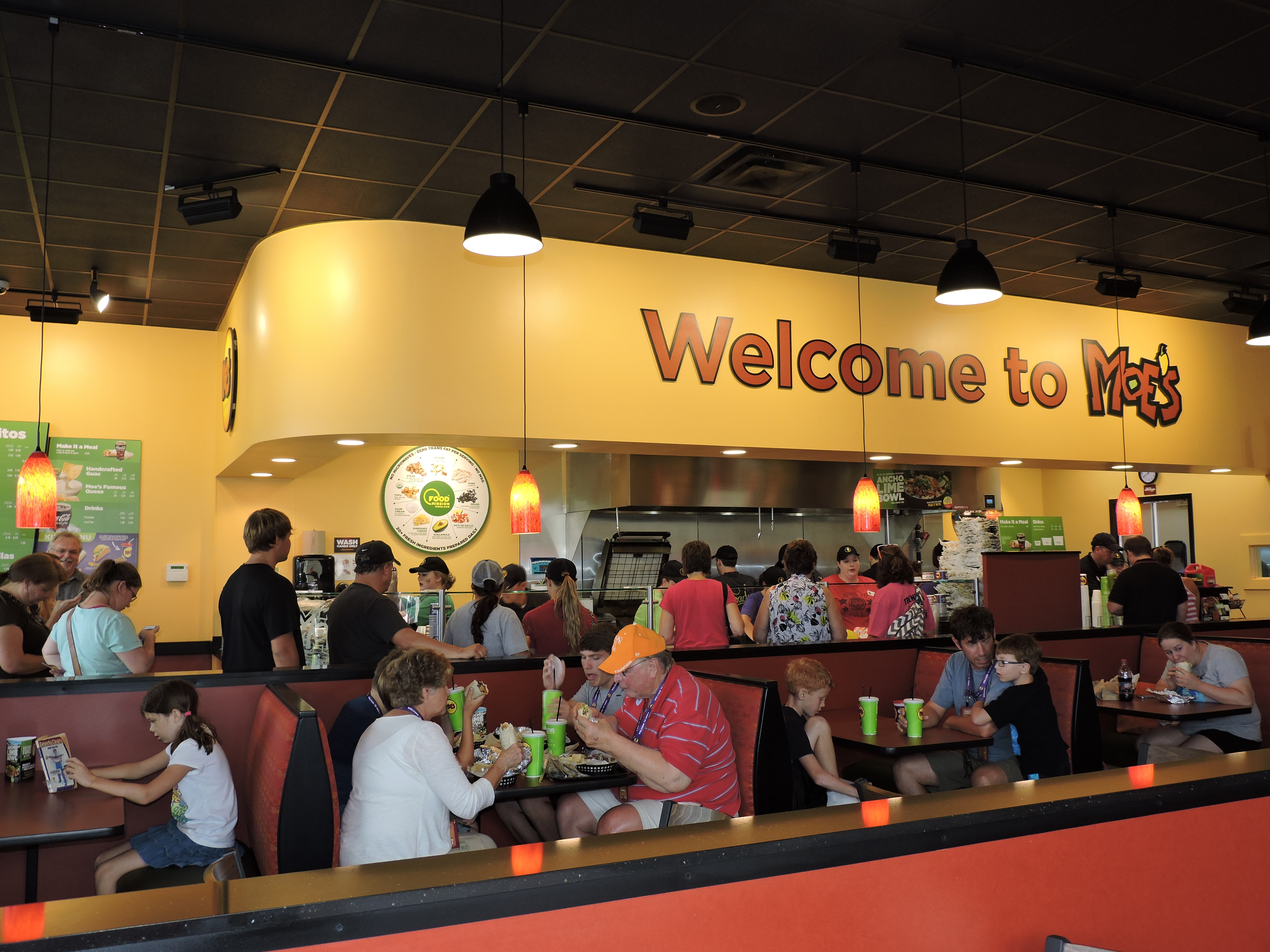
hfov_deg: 60.0
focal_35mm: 30
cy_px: 476
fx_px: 1101
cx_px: 635
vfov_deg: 46.8
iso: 100
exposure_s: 1/40
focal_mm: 5.4
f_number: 3.1
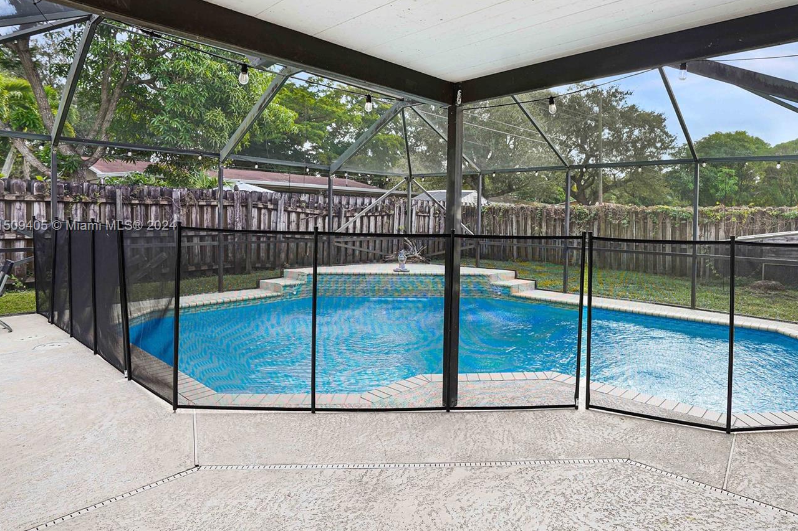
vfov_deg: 61.6
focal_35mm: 20
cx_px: 476
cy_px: 227
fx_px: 443
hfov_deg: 83.0
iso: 100
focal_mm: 16
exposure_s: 1/320
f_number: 4.5
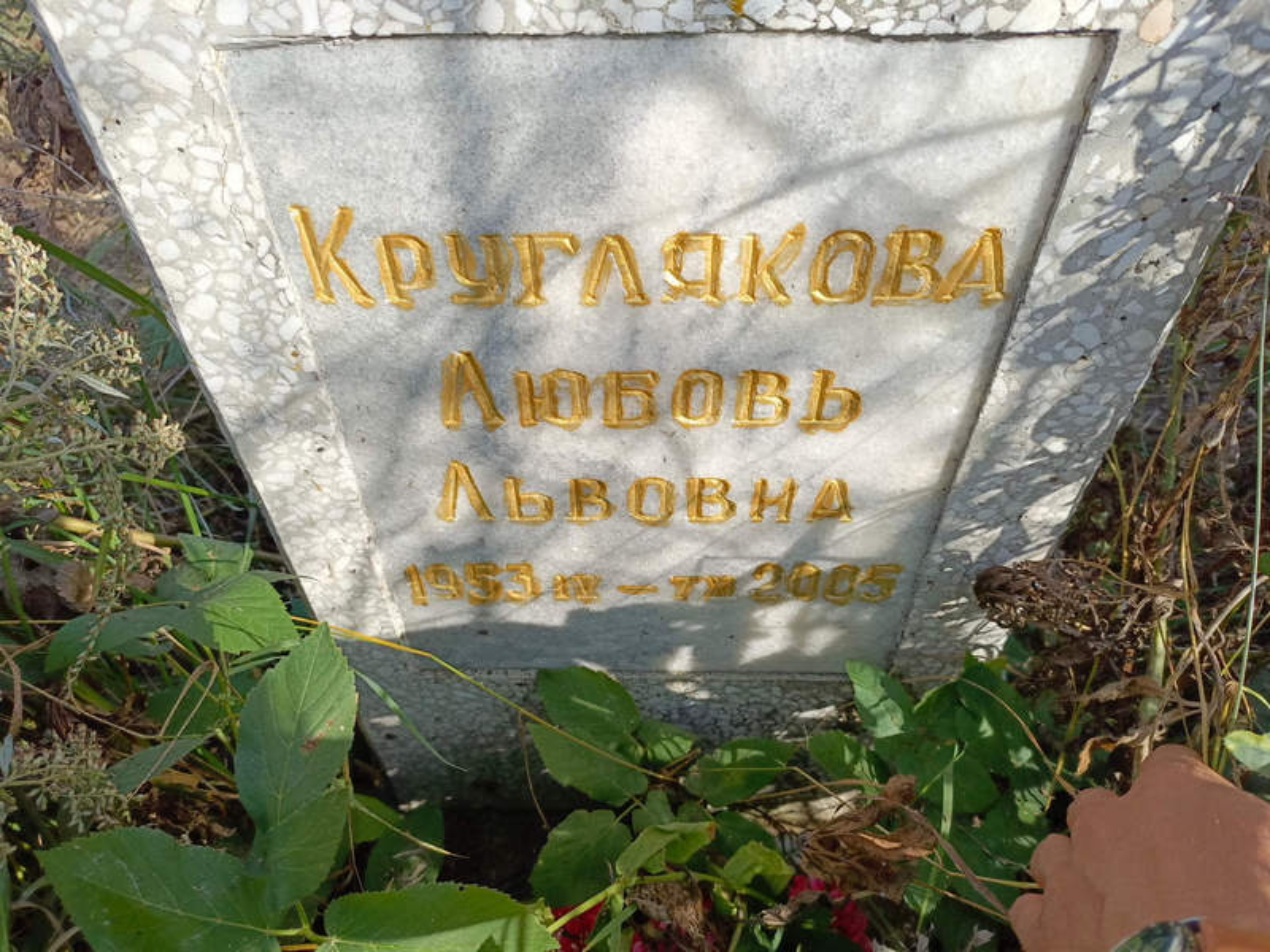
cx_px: 635
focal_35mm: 25
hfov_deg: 69.4
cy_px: 476
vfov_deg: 54.9
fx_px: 917
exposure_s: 1/703
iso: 114
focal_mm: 4.76
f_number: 1.69
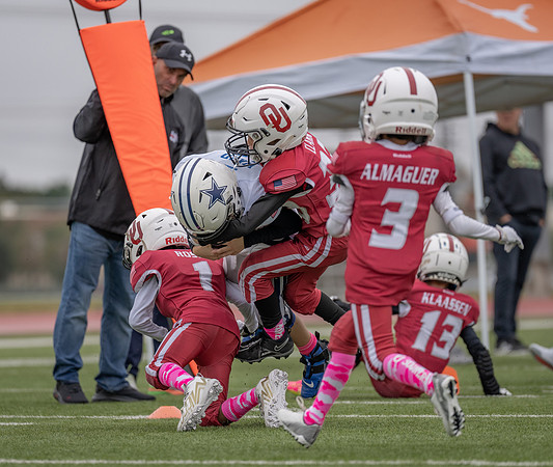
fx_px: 5672
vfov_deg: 4.7
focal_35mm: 339
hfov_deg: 5.6
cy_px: 230
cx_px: 250
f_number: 2.8
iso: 200
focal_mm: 200
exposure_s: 1/1250
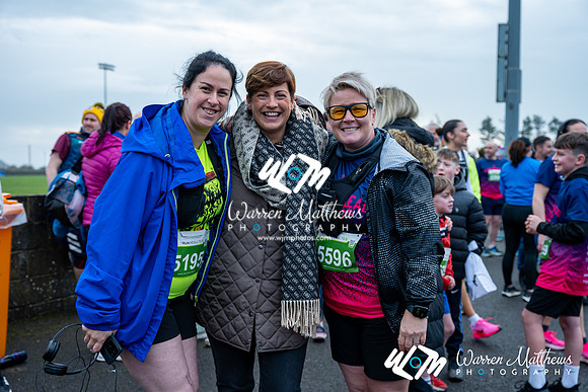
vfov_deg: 32.6
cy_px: 196
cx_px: 294
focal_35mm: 41
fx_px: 670
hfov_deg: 47.4
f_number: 4
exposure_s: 1/200
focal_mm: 41
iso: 100
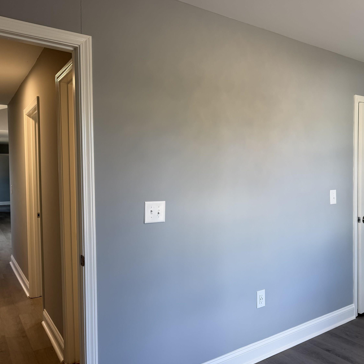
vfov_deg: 55.6
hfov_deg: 54.5
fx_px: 345
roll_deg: +0.7
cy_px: 183
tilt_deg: -1.6
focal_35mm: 29
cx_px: 244
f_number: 1.78
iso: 80
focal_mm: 6.76
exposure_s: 1/120
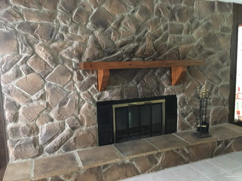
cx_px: 121
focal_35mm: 29
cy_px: 90
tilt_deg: -6.7
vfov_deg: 48.2
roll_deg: +0.7
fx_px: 203
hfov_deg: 61.7
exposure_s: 1/15
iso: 400
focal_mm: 4.15
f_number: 2.2
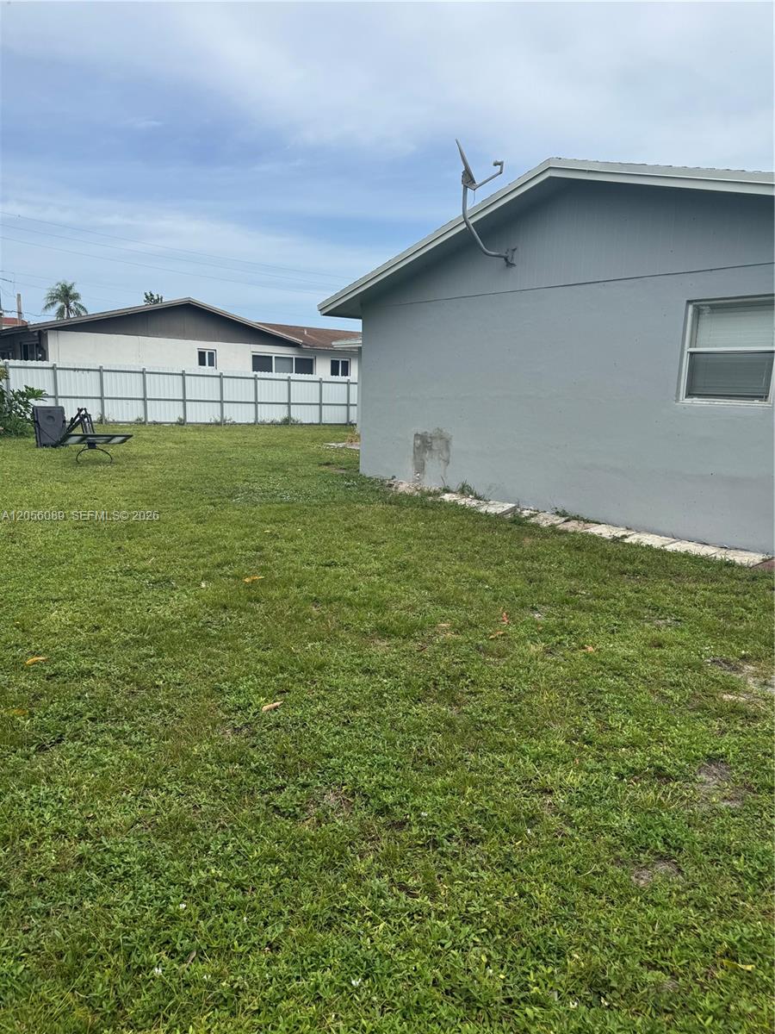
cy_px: 517
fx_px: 716
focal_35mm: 24
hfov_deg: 56.8
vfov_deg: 71.6
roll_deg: -2.0
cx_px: 388
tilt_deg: -10.5
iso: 80
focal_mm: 6.76
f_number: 1.78
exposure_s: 1/3413
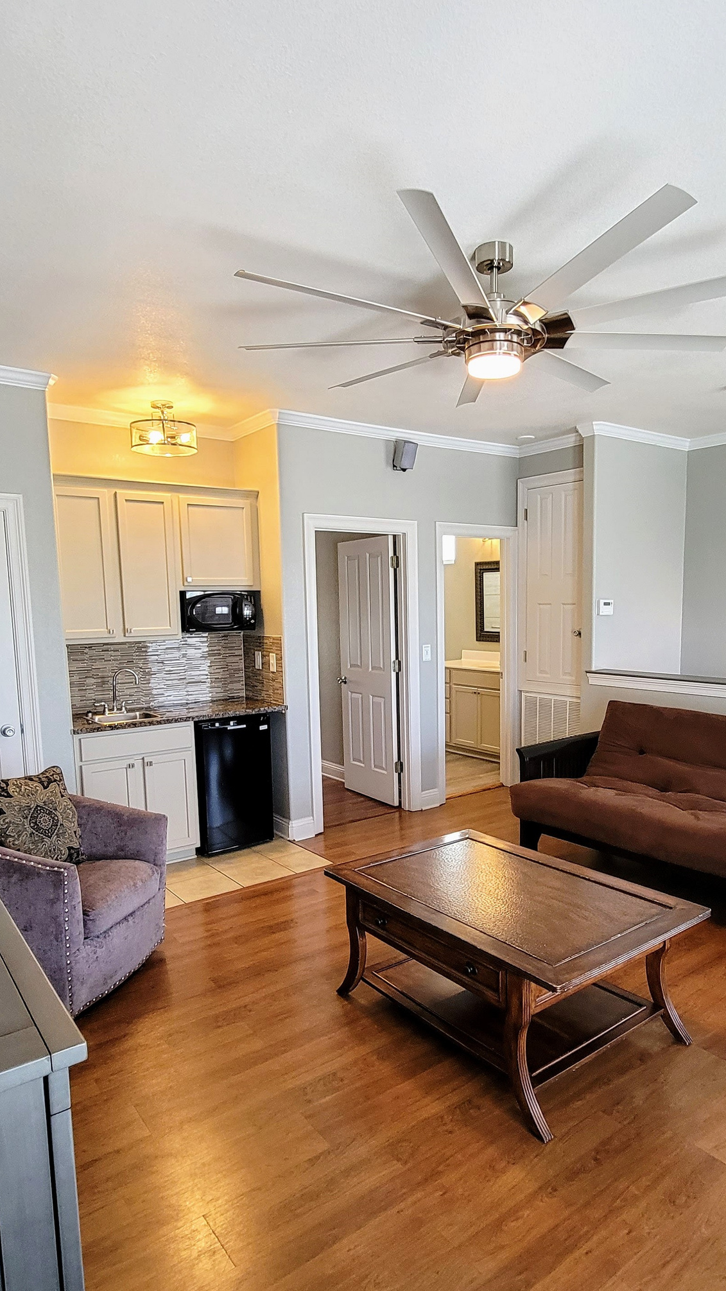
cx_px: 397
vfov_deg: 86.6
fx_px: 685
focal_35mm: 20
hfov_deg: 55.8
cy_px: 675
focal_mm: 2.2
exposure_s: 1/59
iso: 250
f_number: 2.2
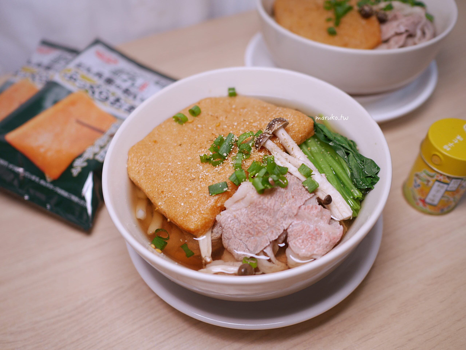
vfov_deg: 46.8
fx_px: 404
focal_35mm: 30
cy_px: 175
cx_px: 233
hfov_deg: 59.9
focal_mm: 15
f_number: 1.8
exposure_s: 1/100
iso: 200
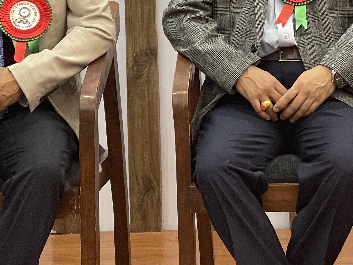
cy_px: -23
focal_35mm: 145
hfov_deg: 13.6
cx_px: 277
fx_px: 1479
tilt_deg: -3.8
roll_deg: +1.7
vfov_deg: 10.1
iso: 320
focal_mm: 7.5
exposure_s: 1/50
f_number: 2.2
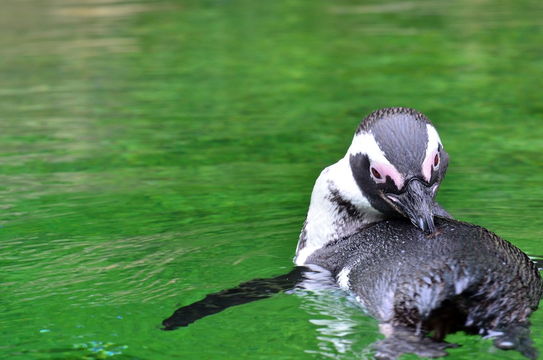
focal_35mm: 135
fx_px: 2032
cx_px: 272
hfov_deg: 15.2
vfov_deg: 10.1
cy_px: 180
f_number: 10
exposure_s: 1/80
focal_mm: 90
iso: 640
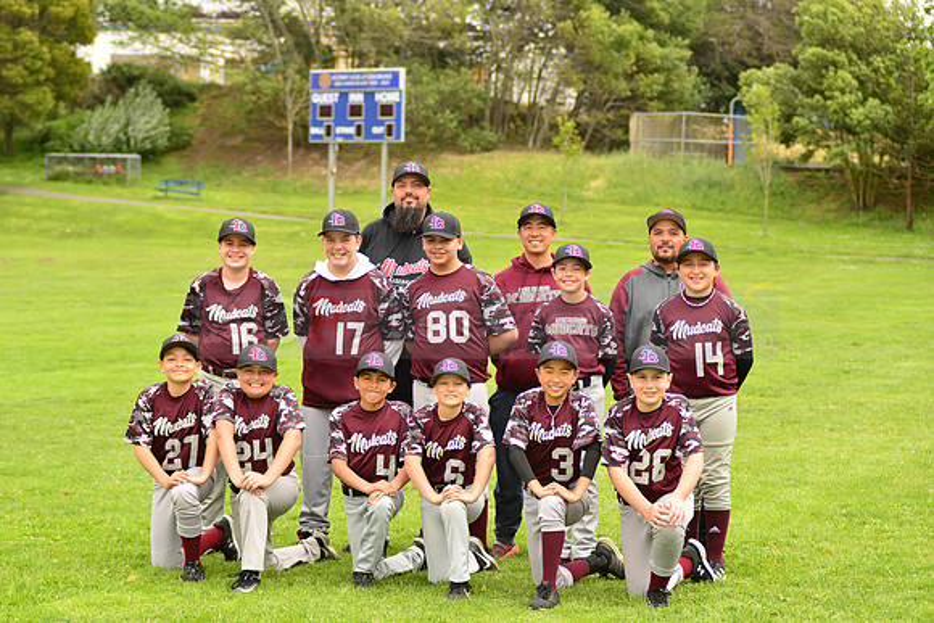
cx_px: 467
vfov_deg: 15.9
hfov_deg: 23.6
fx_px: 2232
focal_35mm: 86
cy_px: 312
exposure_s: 1/250
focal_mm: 86
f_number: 5
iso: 100
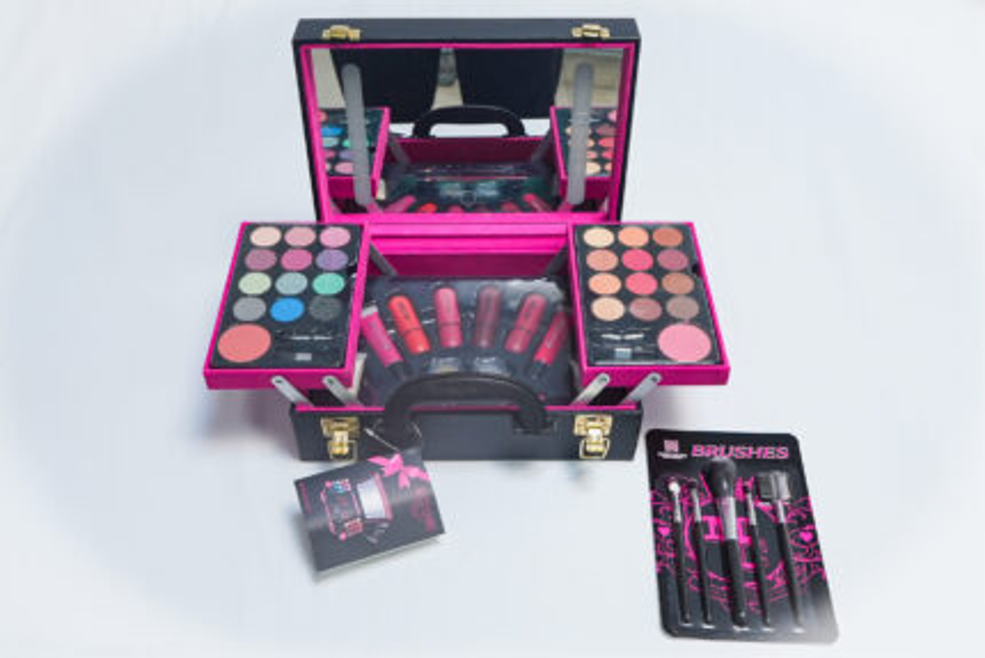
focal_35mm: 34
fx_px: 931
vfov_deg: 38.9
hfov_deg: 55.8
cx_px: 492
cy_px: 329
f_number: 5
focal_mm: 23
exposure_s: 1/160
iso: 800
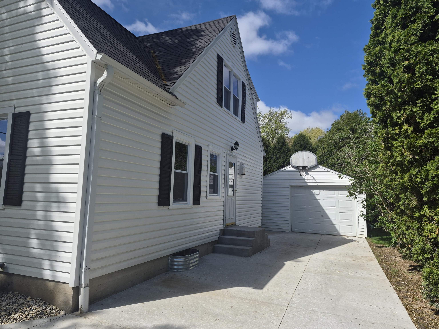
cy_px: 164
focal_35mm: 23
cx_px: 220
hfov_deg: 73.9
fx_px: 292
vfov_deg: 58.9
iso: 80
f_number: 1.8
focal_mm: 5.4
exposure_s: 1/7664
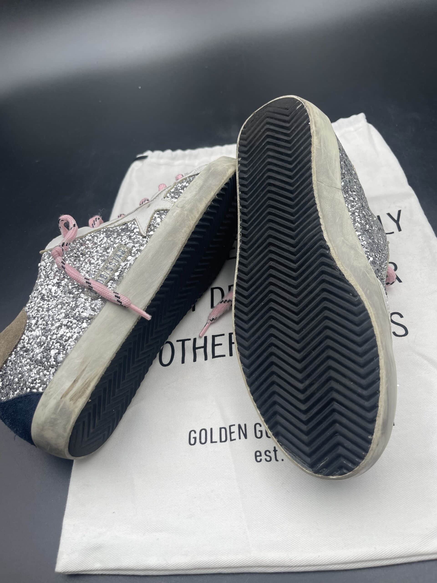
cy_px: 292
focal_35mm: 25
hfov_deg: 54.9
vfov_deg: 69.4
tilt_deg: -53.3
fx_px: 421
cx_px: 218
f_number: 1.6
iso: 32
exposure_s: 1/584
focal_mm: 5.1
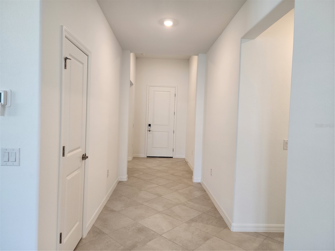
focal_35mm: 23
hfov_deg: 73.9
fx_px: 223
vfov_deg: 58.9
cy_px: 126
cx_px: 168
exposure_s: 1/120
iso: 160
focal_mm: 6.4
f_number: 1.8
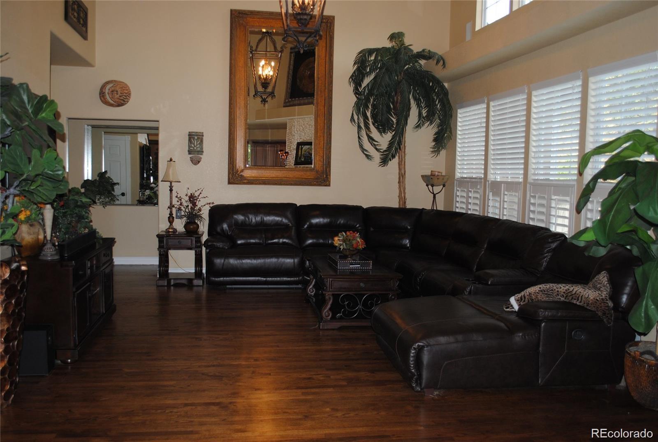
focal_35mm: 33
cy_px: 221
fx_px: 604
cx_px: 329
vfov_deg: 40.1
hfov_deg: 57.1
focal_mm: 22
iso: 200
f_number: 3.8
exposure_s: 1/60
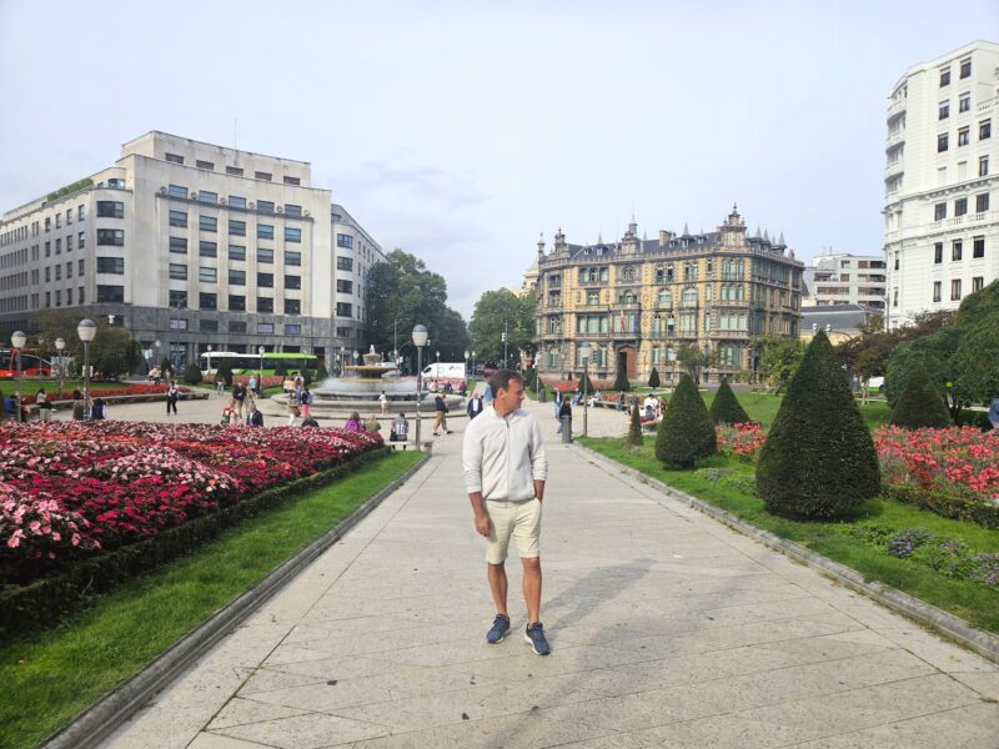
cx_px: 500
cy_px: 374
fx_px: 664
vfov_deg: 58.9
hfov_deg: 73.9
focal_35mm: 23
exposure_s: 1/1829
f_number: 1.8
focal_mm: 5.4
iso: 25
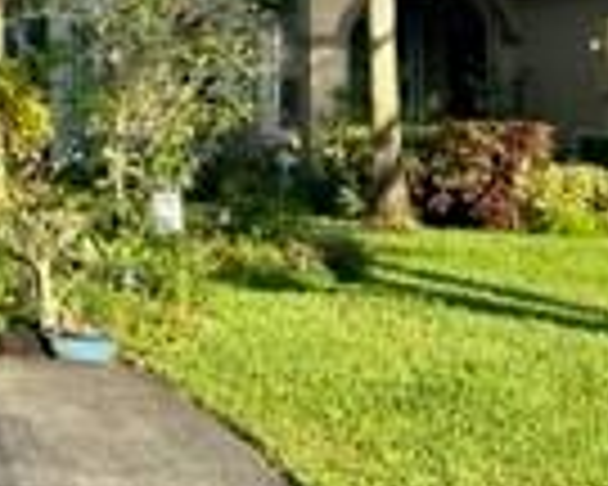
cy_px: 14
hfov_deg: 15.3
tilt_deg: +1.4
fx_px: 1997
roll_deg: -0.3
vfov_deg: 13.7
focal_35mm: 111
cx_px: -432
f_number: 1.78
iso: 80
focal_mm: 6.86
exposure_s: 1/1751
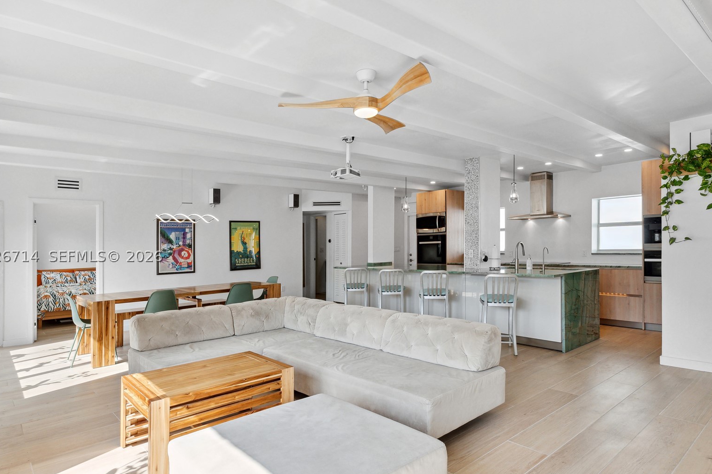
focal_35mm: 20
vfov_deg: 61.9
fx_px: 396
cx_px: 346
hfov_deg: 84.0
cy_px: 255
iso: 400
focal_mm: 12
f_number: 8
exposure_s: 1/125
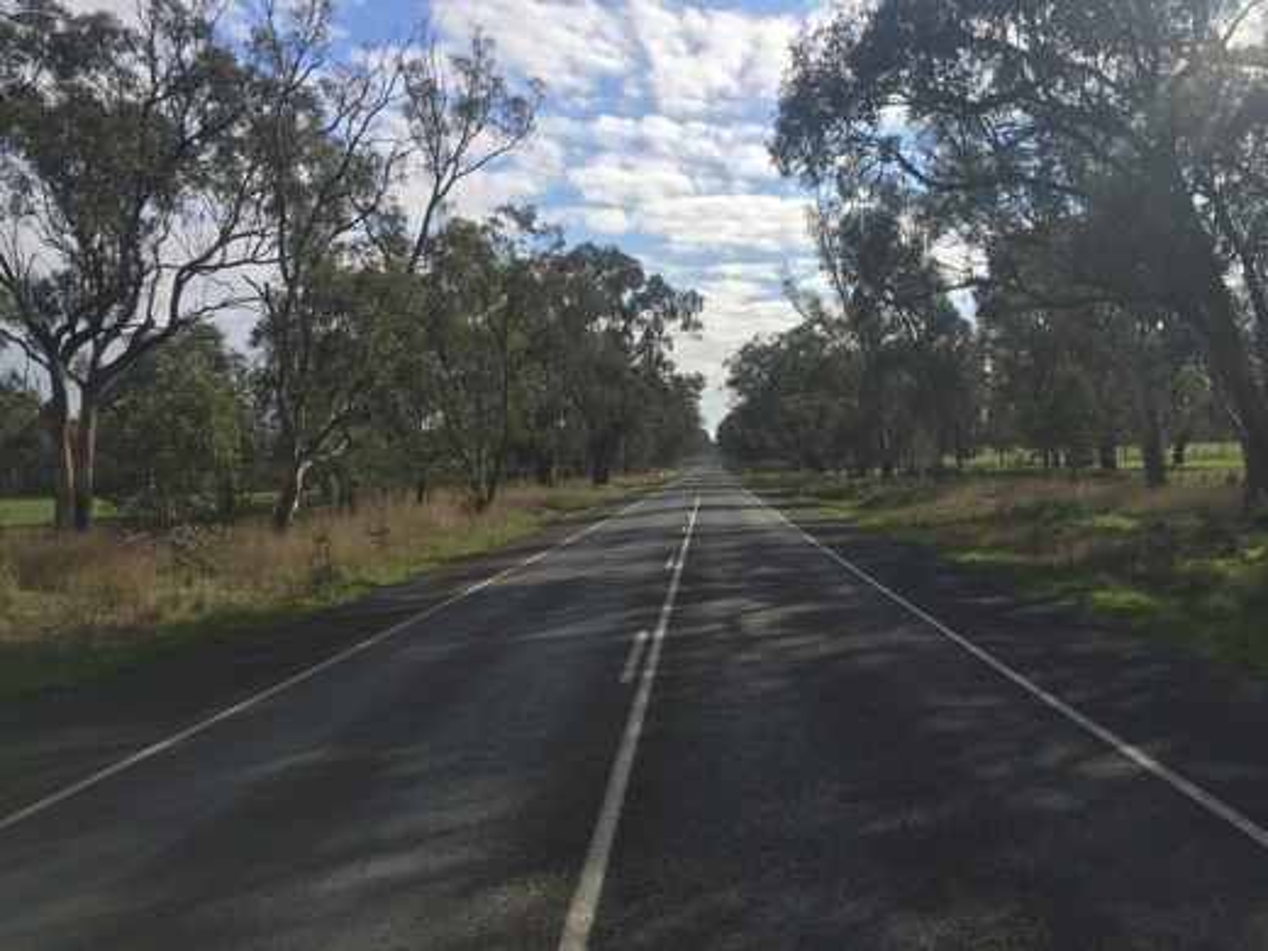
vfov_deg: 48.2
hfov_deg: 61.7
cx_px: 634
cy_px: 476
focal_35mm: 29
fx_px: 1062
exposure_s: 1/2326
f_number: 2.2
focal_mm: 4.15
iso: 32
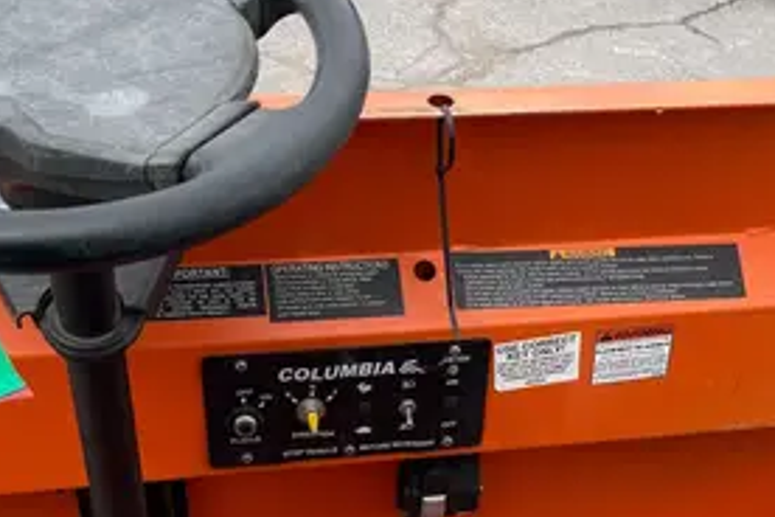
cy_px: 471
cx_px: 402
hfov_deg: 36.9
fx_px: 1162
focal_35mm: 54
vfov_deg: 24.3
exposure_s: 1/1279
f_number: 1.6
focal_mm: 5.1
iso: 50
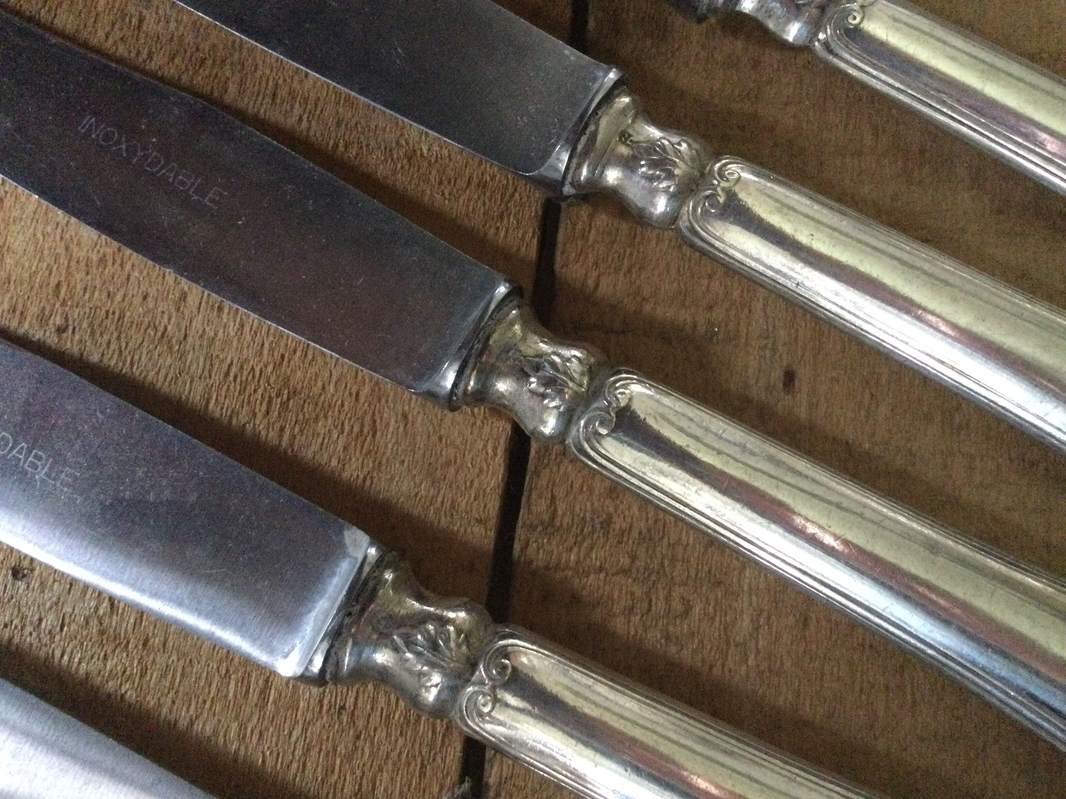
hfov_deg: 58.4
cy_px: 400
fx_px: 955
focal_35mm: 31
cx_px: 533
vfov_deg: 45.4
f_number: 2.4
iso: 320
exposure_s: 1/17
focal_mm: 3.3
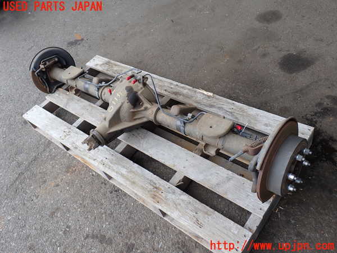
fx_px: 292
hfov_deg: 60.0
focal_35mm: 30
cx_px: 168
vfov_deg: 46.8
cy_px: 126
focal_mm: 5.4
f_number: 3.2
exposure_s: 1/80
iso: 100
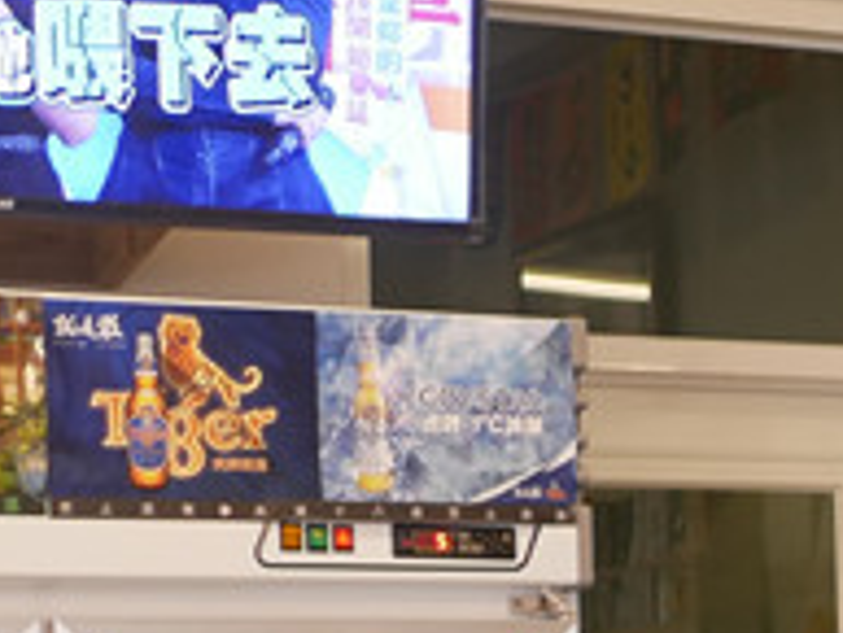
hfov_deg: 12.8
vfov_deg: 9.8
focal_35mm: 148
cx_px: 1149
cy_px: 893
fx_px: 3606
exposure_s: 1/60
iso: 320
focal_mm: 15
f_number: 1.7
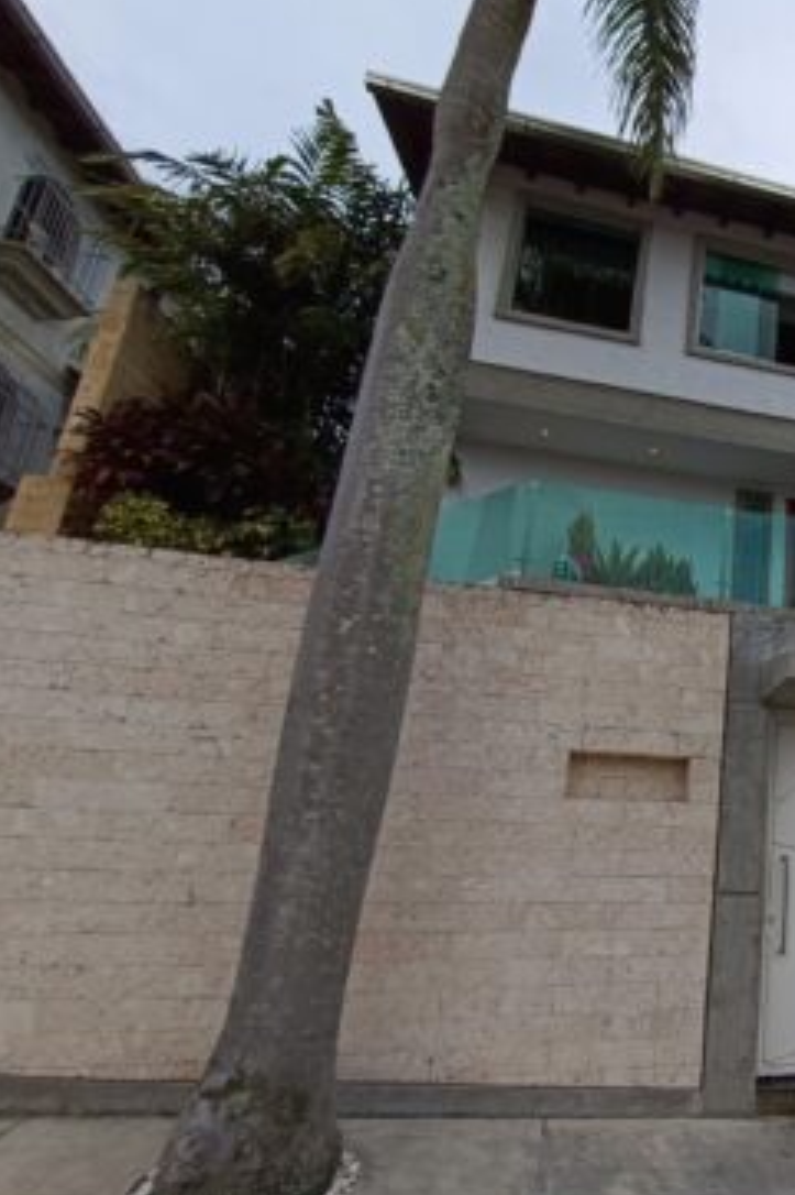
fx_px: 763
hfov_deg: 46.3
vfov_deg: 76.1
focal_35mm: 23
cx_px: 792
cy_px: 593
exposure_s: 1/418
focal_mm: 1.66
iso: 50
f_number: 2.2
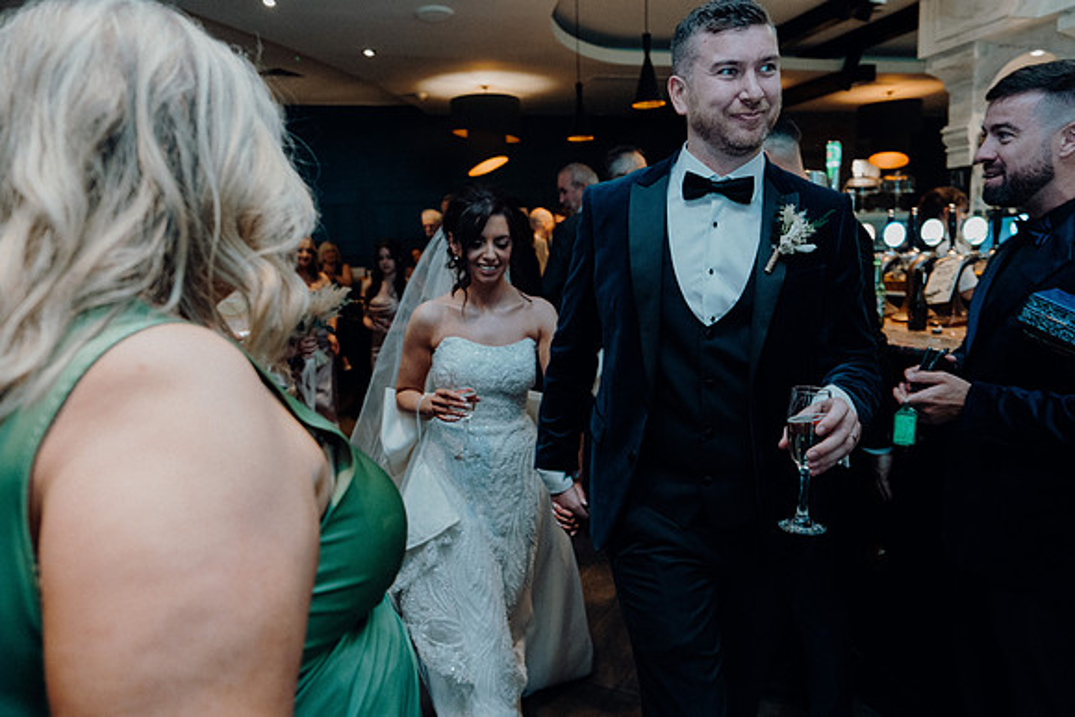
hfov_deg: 73.7
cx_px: 538
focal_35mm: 24
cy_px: 358
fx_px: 717
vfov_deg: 53.2
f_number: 3.5
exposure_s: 1/160
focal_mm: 24
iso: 2500
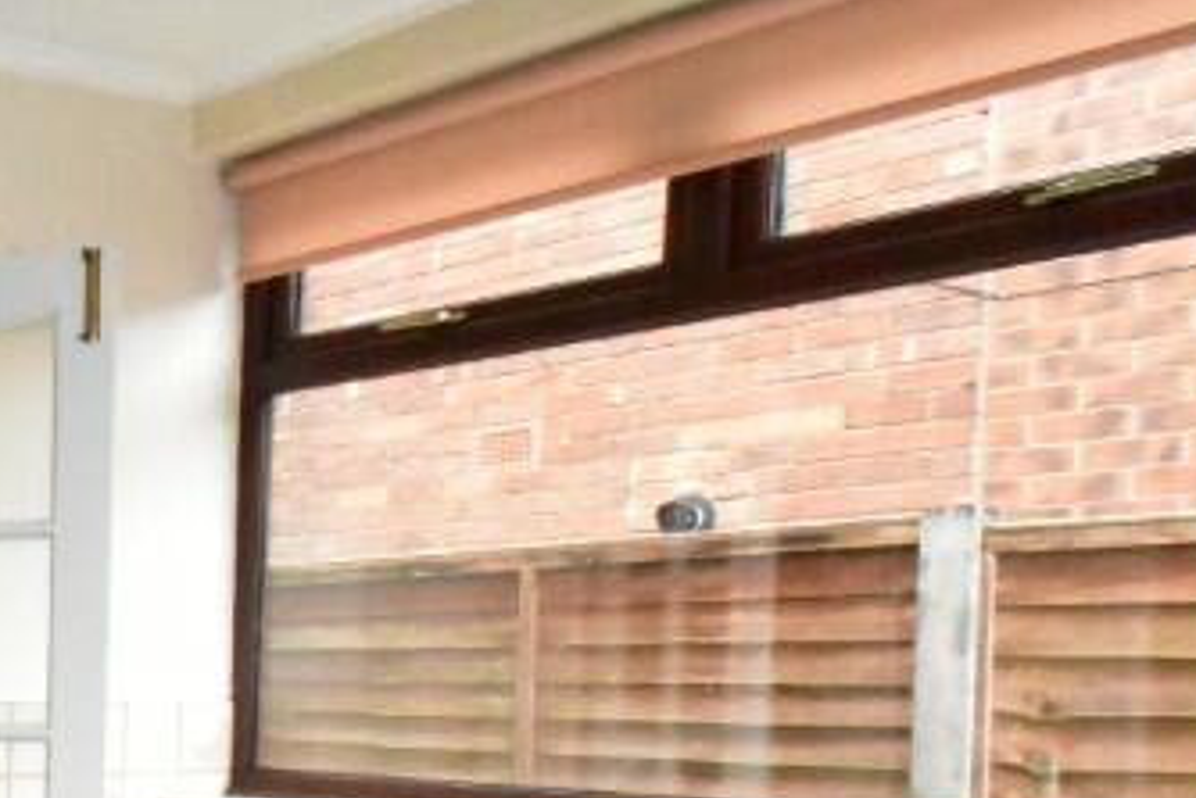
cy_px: 750
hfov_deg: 29.3
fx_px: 1529
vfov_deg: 27.9
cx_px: -530
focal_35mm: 46
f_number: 18
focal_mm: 10
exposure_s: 1/200
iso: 12800
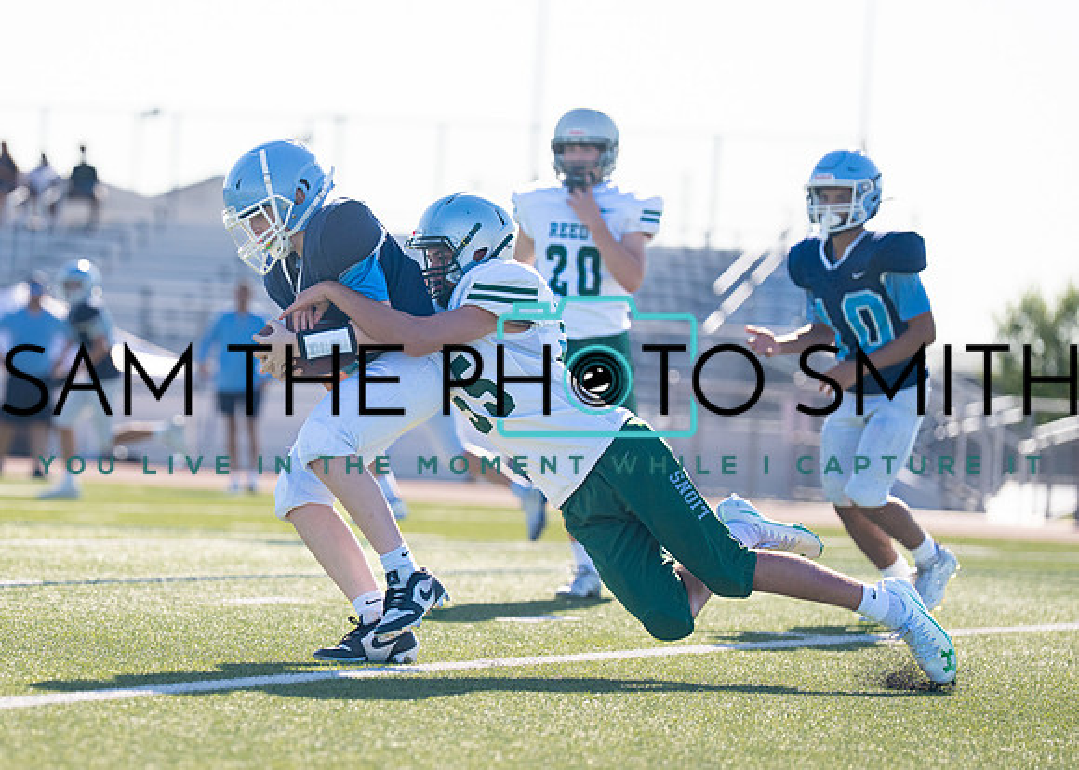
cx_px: 325
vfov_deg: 6.8
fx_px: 6524
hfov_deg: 9.4
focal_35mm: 213
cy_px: 384
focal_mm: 147
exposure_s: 1/5000
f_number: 2.8
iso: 400
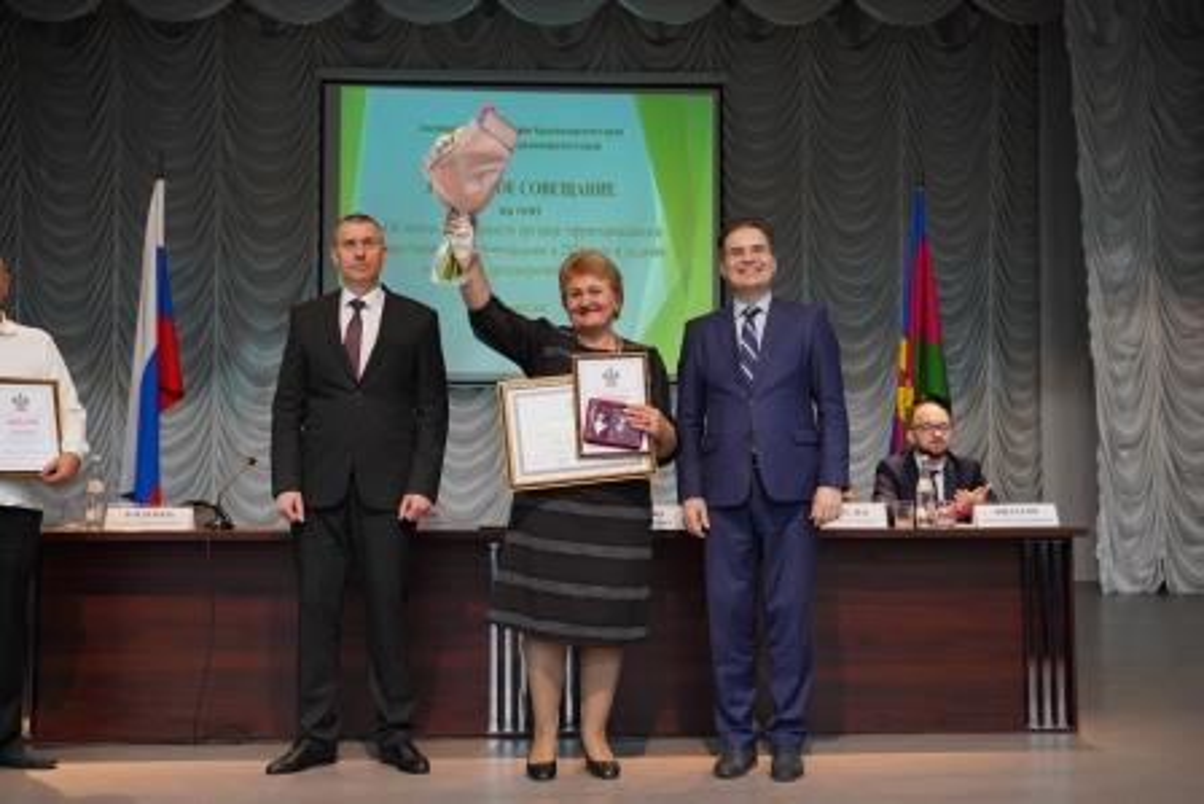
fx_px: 1472
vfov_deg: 30.5
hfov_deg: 44.5
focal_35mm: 44
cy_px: 402
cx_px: 602
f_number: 4
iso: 2000
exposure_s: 1/200
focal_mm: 44
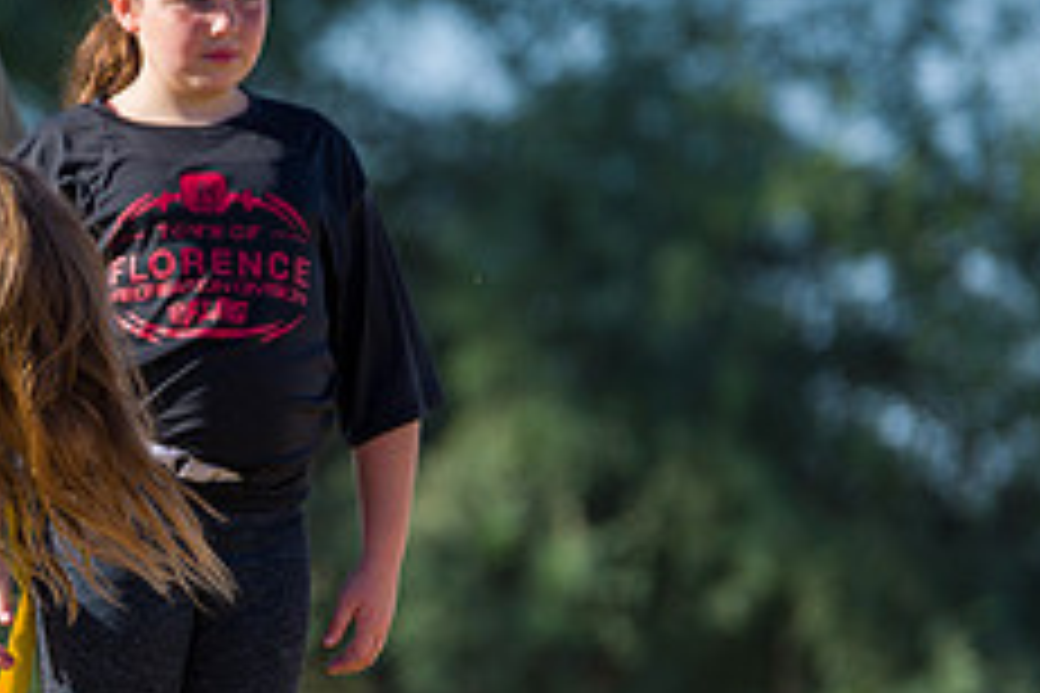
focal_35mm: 854
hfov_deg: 2.4
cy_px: 506
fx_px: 24669
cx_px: -221
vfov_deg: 1.6
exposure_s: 1/640
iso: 200
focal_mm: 340
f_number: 7.1
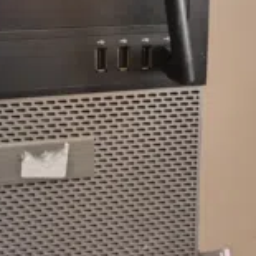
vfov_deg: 29.7
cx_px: 91
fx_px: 477
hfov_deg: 29.9
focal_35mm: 57
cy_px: 71
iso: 889
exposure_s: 1/50.1
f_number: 1.7
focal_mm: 4.71
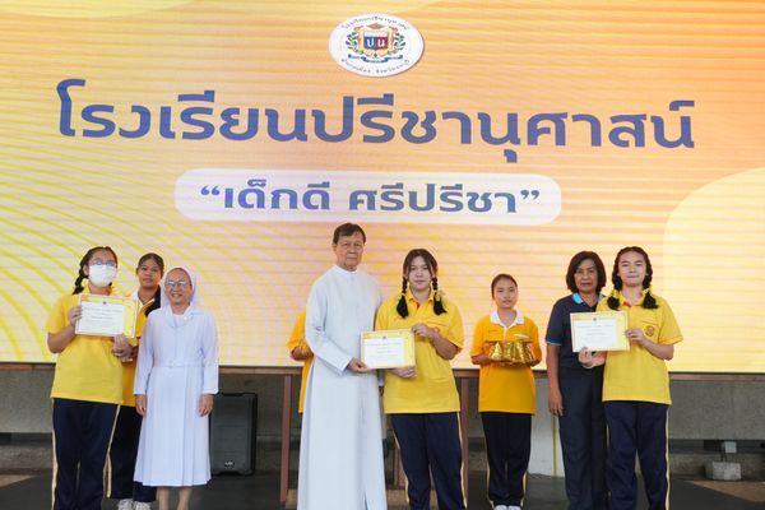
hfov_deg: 49.6
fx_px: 829
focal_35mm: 39
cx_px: 382
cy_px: 255
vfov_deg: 34.2
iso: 1600
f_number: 4.5
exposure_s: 1/200
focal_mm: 26
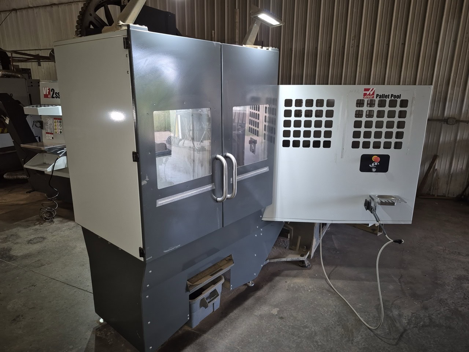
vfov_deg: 58.9
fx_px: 312
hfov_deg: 73.9
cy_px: 176
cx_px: 234
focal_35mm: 23
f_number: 1.8
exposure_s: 1/60
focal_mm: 5.4
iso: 100
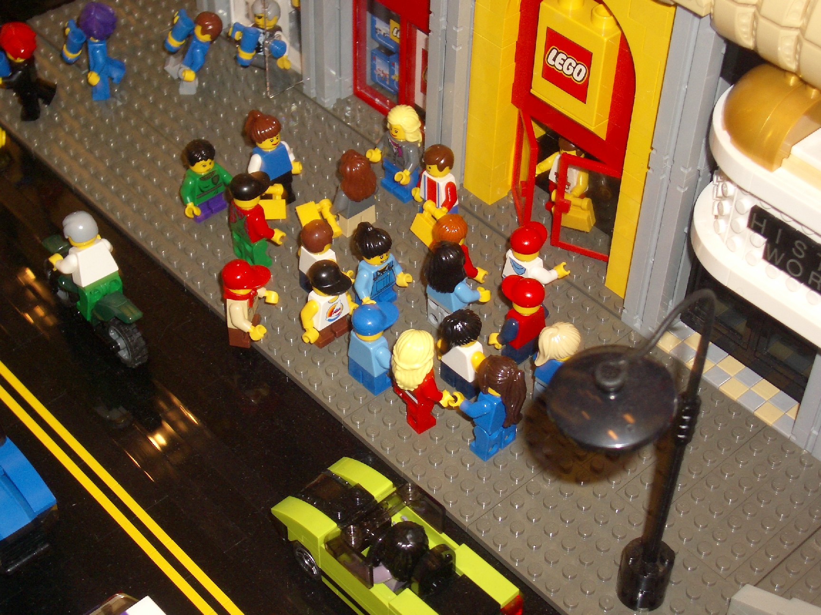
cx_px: 410
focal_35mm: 62
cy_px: 308
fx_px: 1470
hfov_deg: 31.2
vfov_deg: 23.7
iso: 100
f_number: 3.5
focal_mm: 10.2
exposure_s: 1/60
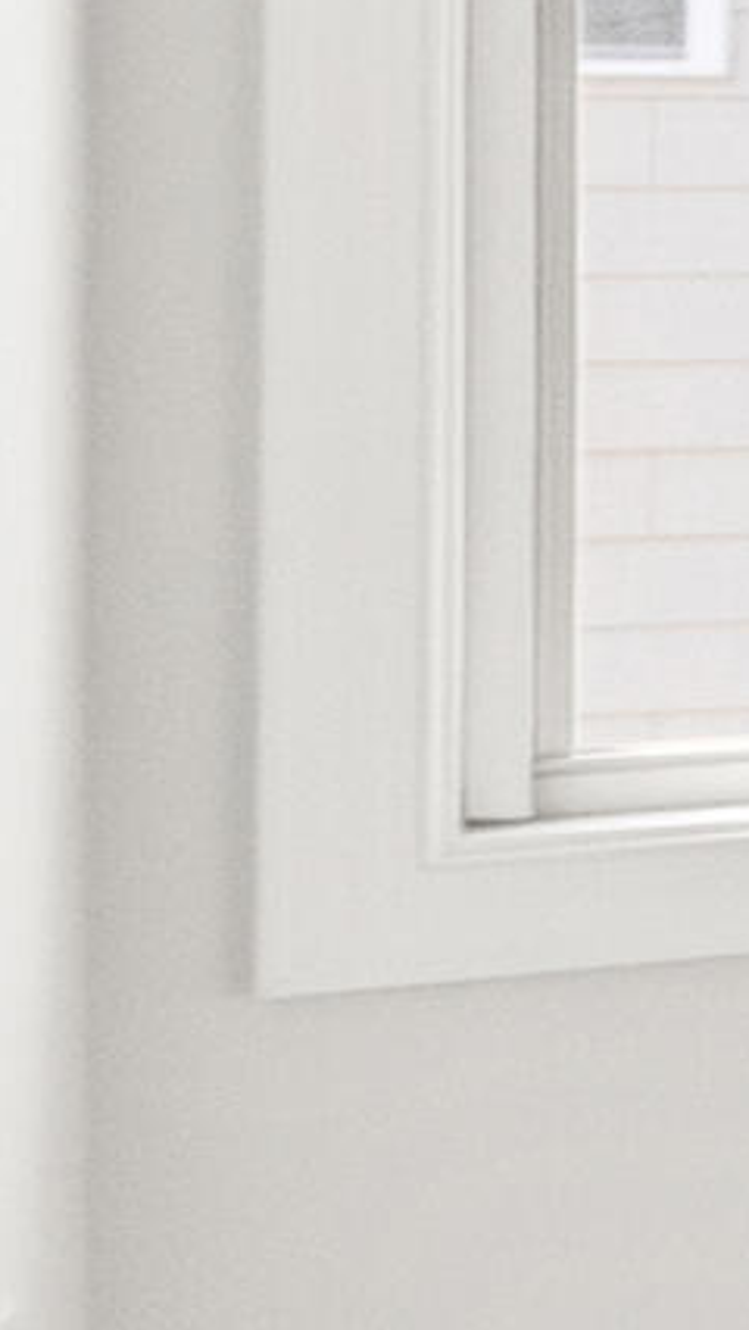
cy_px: 114
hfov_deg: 5.1
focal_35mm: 118
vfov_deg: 17.9
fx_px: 4161
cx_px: 4547
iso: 3200
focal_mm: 16
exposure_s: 1/250
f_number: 6.3
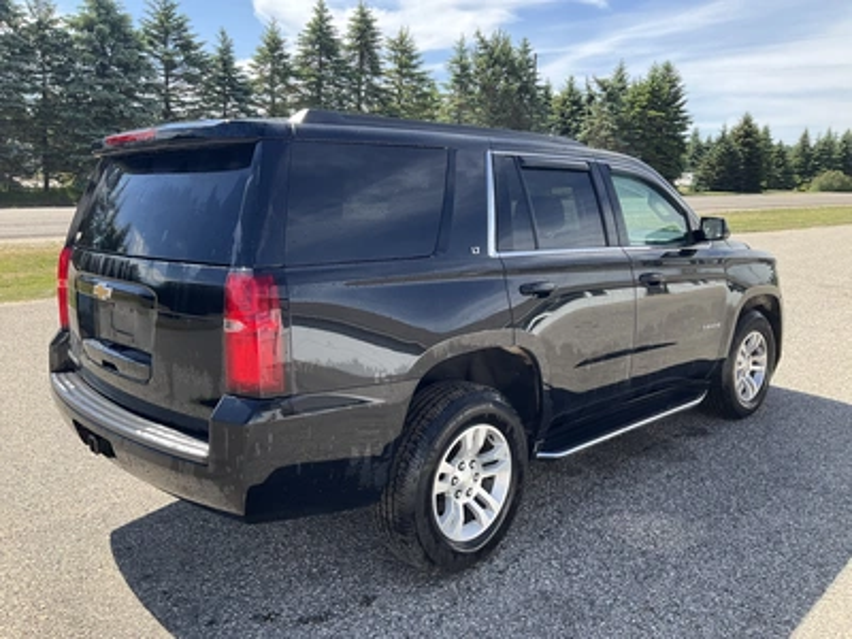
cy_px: 320
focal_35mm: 29
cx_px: 426
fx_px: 714
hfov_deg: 61.7
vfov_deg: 48.2
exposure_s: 1/486
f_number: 1.8
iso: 25
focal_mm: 3
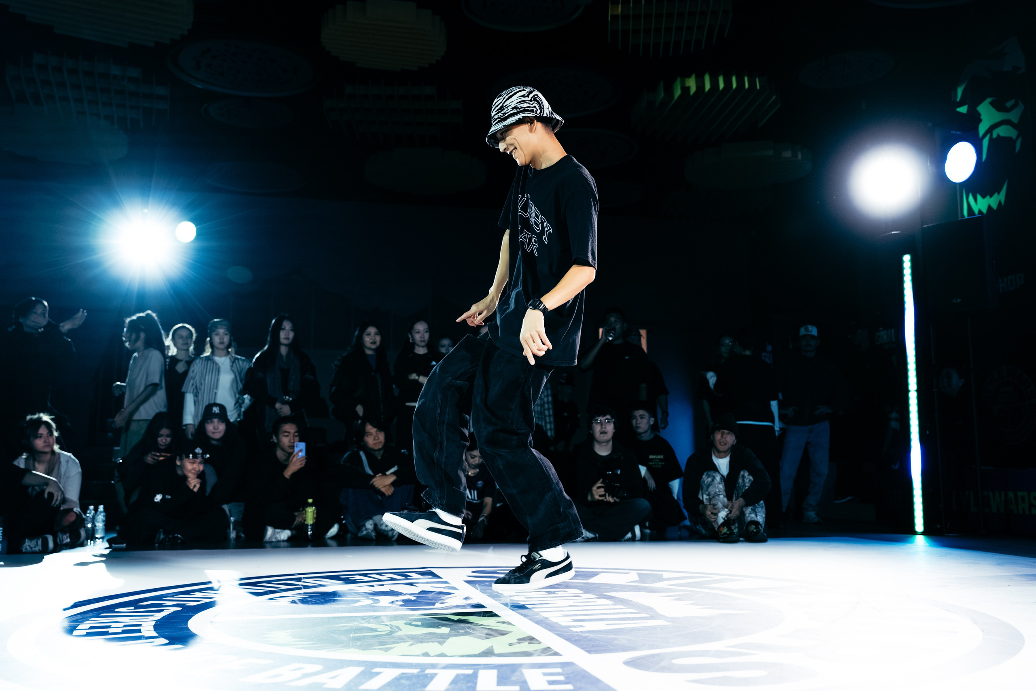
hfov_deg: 54.4
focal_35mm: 35
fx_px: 1007
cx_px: 518
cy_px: 346
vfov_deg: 37.9
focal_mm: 35
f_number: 2.8
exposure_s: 1/800
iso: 3200
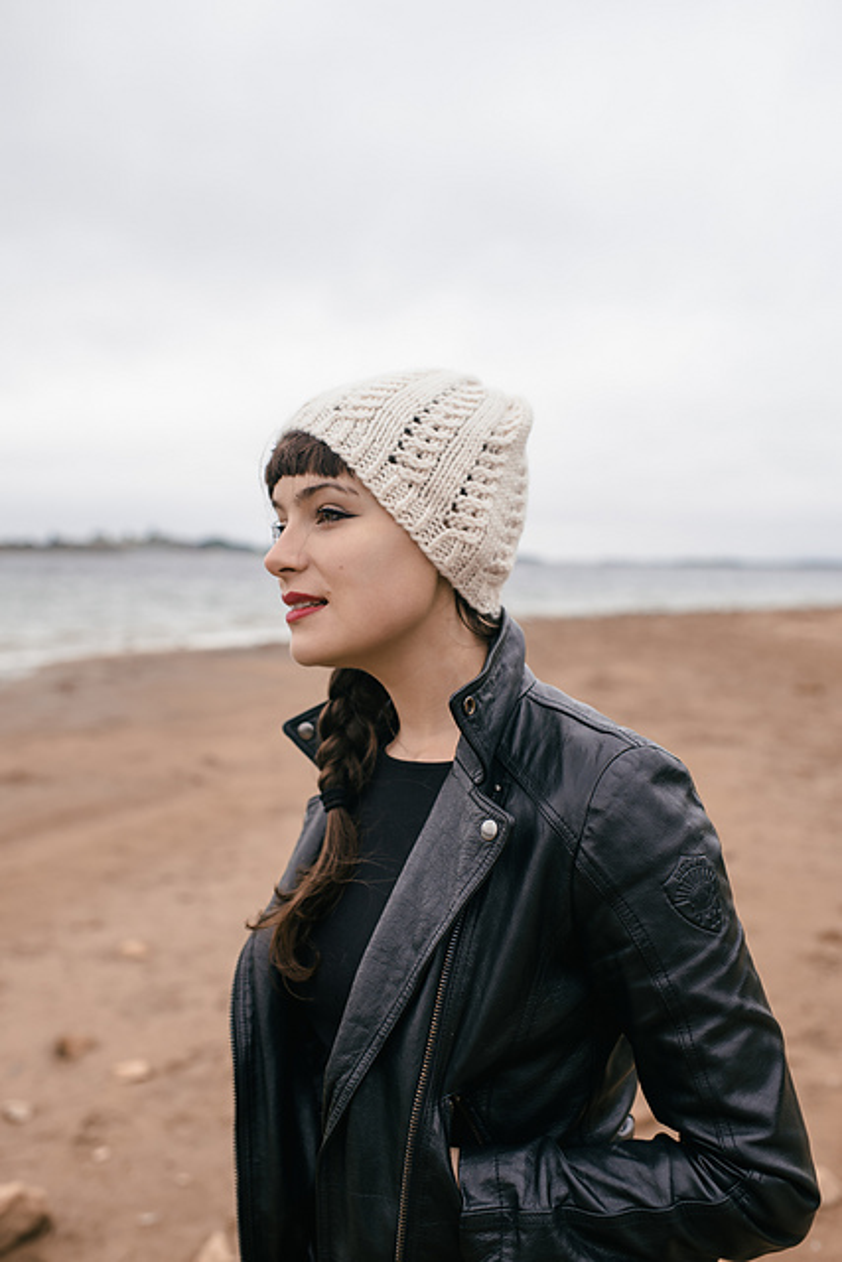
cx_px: 421
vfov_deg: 54.4
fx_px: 1227
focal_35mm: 35
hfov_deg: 37.9
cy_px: 631
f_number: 3.2
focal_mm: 35
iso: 200
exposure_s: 1/500
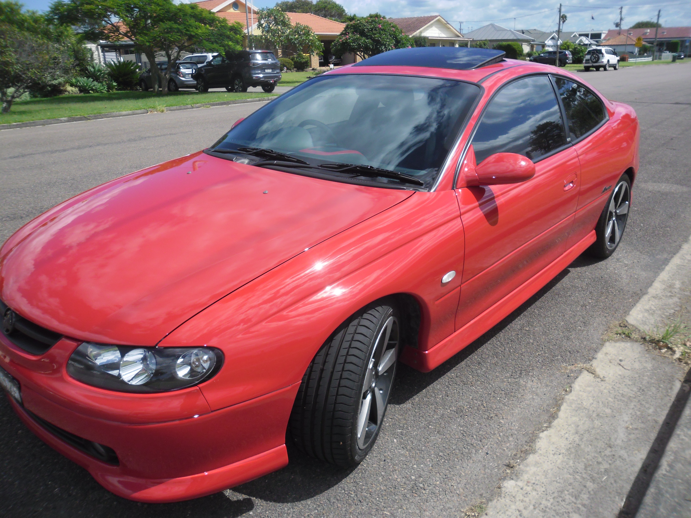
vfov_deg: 51.4
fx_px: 539
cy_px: 259
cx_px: 346
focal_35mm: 27
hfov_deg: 65.3
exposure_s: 1/234
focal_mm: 4.9
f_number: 9
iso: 80
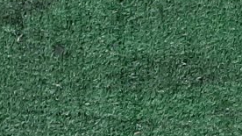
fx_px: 949
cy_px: -297
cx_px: -300
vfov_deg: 7.1
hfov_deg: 12.2
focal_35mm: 148
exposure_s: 1/50
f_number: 1.7
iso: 75
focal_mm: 3.93
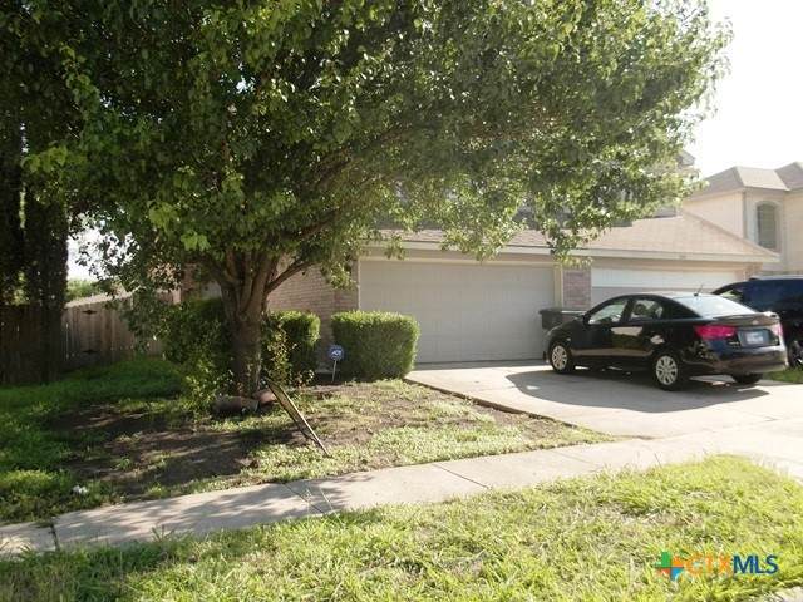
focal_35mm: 33
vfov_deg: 42.9
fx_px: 766
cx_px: 402
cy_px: 301
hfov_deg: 55.4
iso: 80
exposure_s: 1/500
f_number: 3.3
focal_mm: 5.9
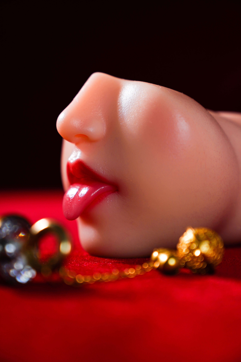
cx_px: 120
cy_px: 181
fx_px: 703
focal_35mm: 70
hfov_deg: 19.5
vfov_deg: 28.8
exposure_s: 1/125
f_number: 3.5
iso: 160
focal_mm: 70
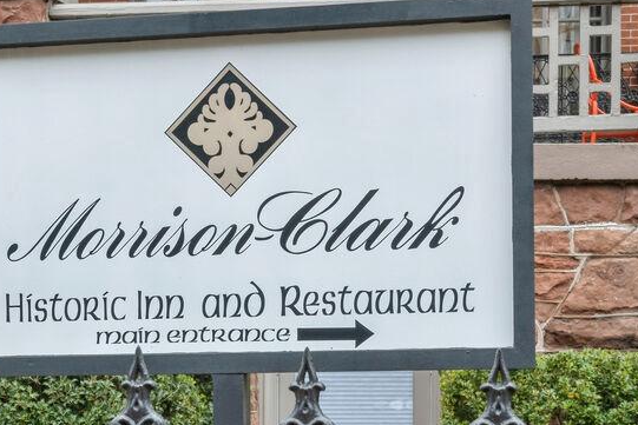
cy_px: 145
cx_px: 248
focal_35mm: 83
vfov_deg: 16.4
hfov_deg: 24.4
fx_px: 1471
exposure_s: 1/100
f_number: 9
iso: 200
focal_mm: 26
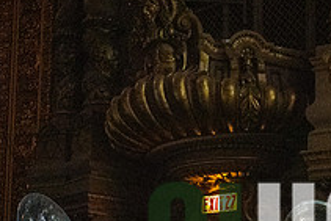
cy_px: 256
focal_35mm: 66
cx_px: 267
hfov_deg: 29.8
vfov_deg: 19.6
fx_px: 607
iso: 20000
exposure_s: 1/500
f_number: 2.8
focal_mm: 24
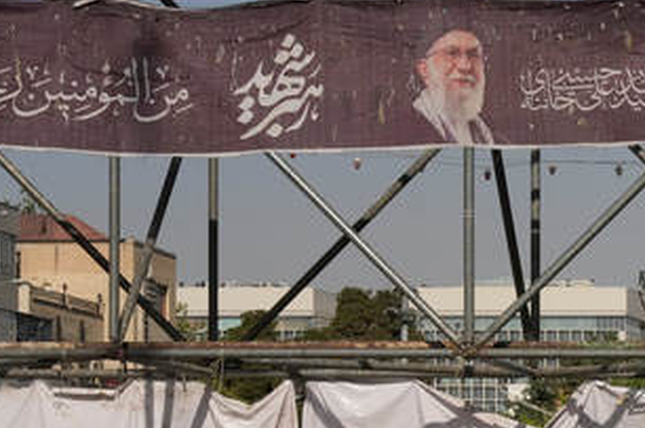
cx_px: 982
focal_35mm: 181
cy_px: 658
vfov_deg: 7.4
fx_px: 3238
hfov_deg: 10.9
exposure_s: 1/1600
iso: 640
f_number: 13
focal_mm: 54
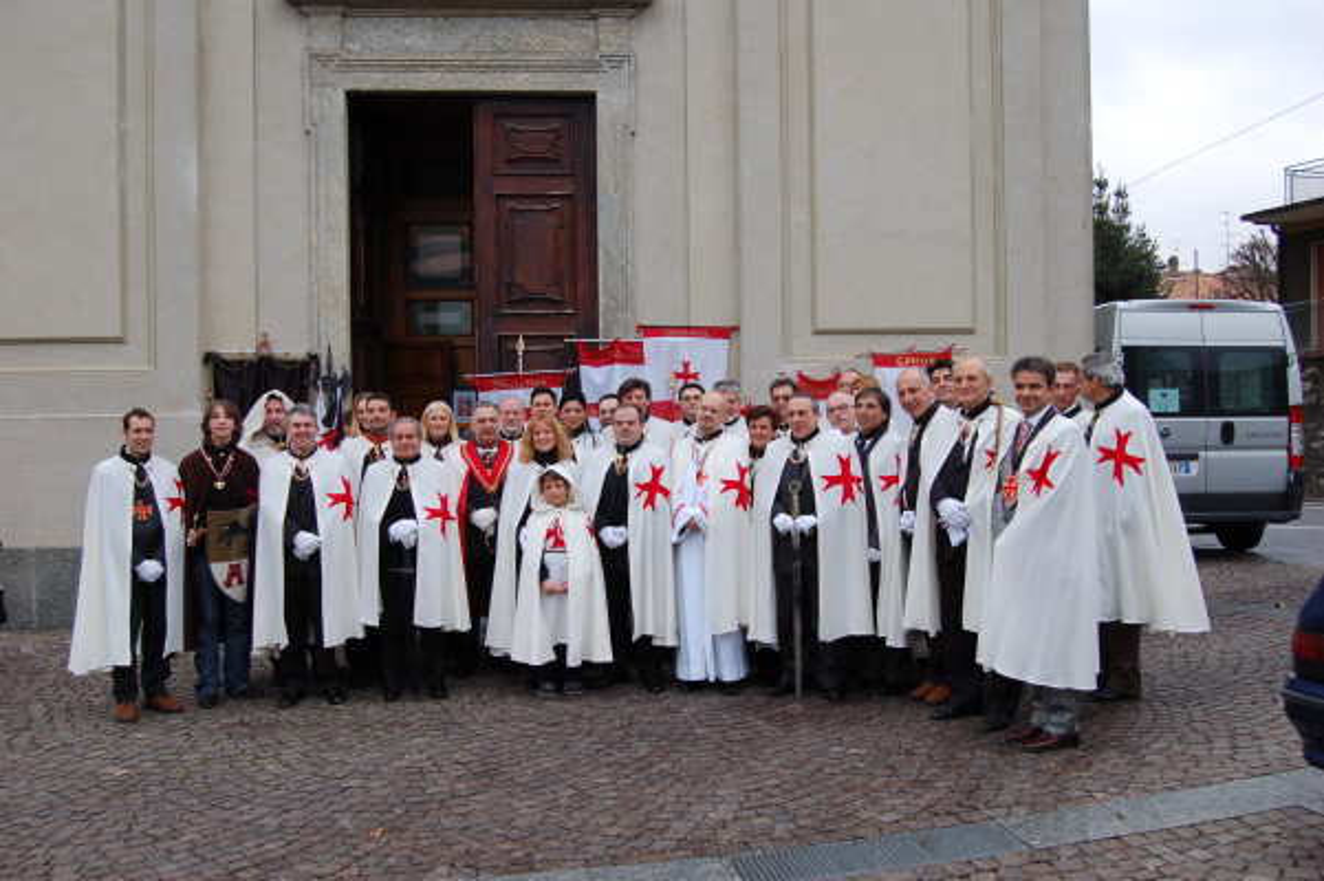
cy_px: 440
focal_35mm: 33
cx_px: 662
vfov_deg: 39.9
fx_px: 1213
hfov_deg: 57.2
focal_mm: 22
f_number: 5.6
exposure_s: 1/125
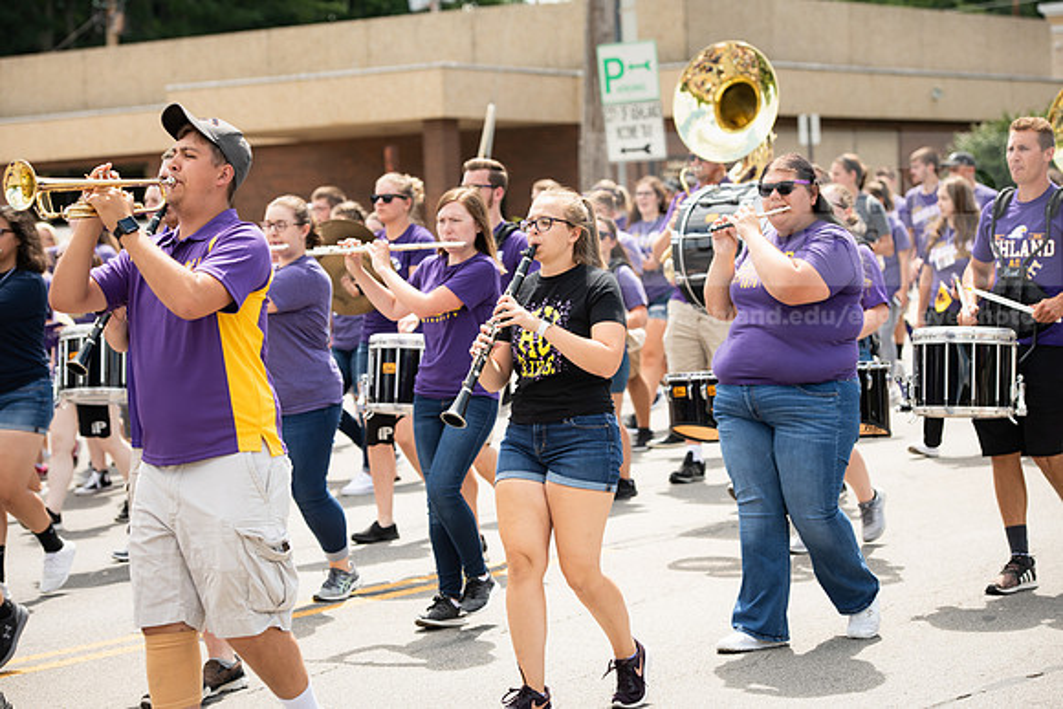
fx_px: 2894
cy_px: 354
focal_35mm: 98
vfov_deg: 14.0
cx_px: 532
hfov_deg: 20.8
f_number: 5
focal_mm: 98
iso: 250
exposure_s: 1/640
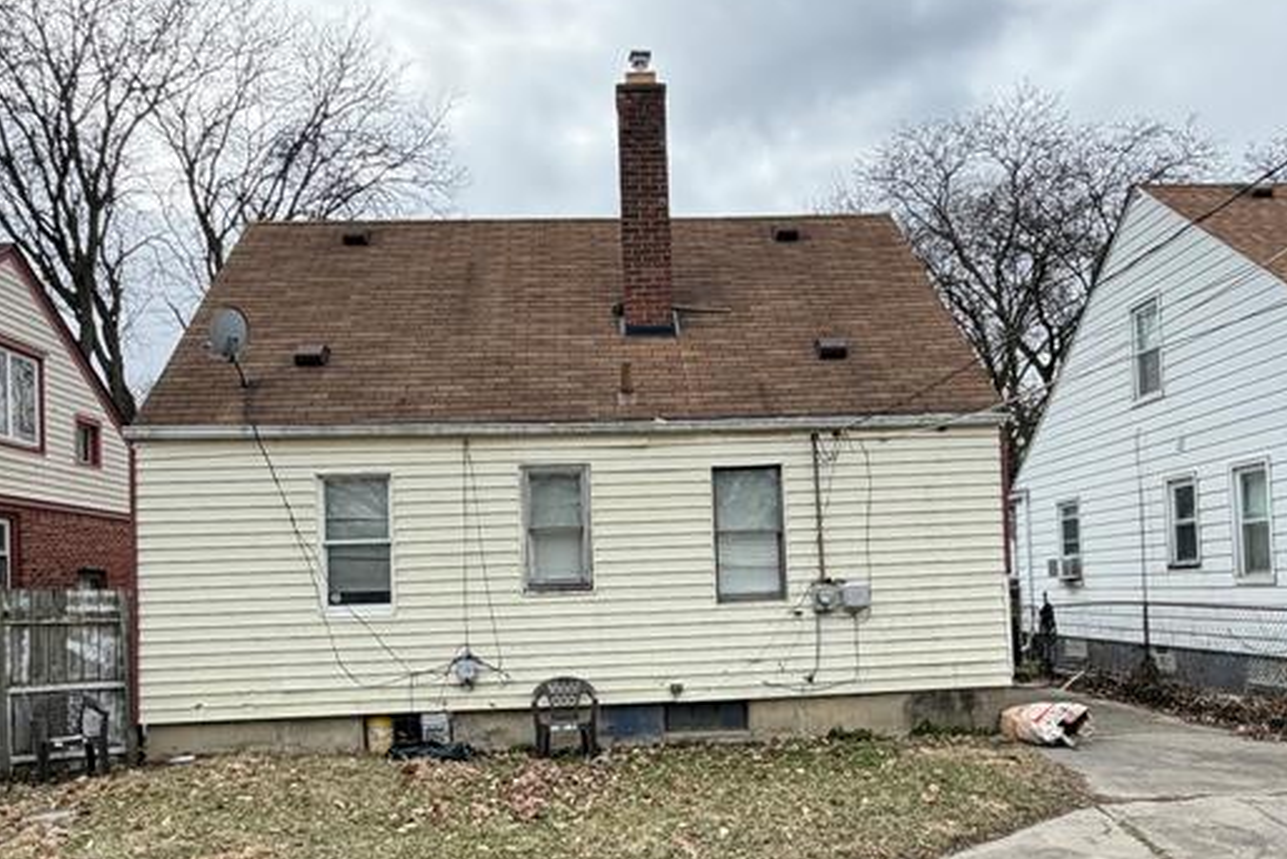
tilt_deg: +0.3
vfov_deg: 44.4
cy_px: 566
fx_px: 1037
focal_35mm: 29
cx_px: 671
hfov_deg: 63.6
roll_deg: +2.0
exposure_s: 1/502
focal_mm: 2.22
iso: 50
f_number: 2.2
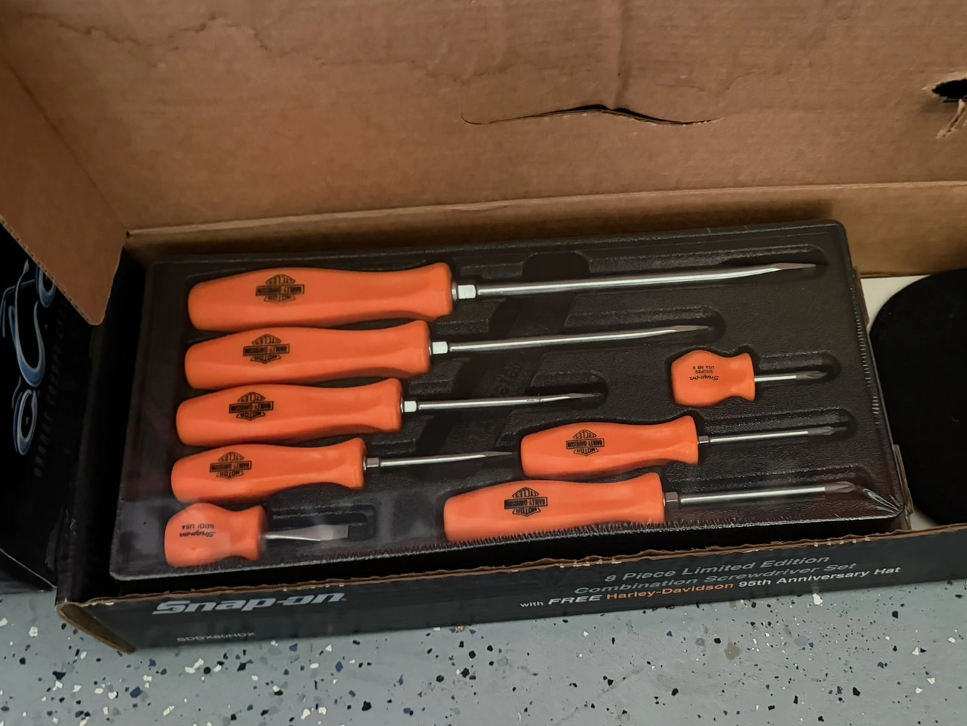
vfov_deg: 39.6
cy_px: 397
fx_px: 1006
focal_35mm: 36
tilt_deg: -64.0
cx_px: 656
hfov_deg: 50.3
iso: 1250
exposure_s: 1/30
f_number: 1.78
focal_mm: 6.76
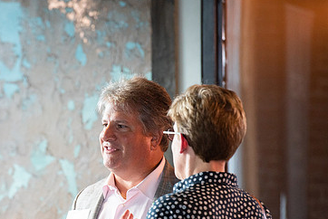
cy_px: 147
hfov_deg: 5.9
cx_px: 68
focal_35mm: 346
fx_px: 3155
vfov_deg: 4.0
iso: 500
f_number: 5
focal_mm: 200
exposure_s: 1/200
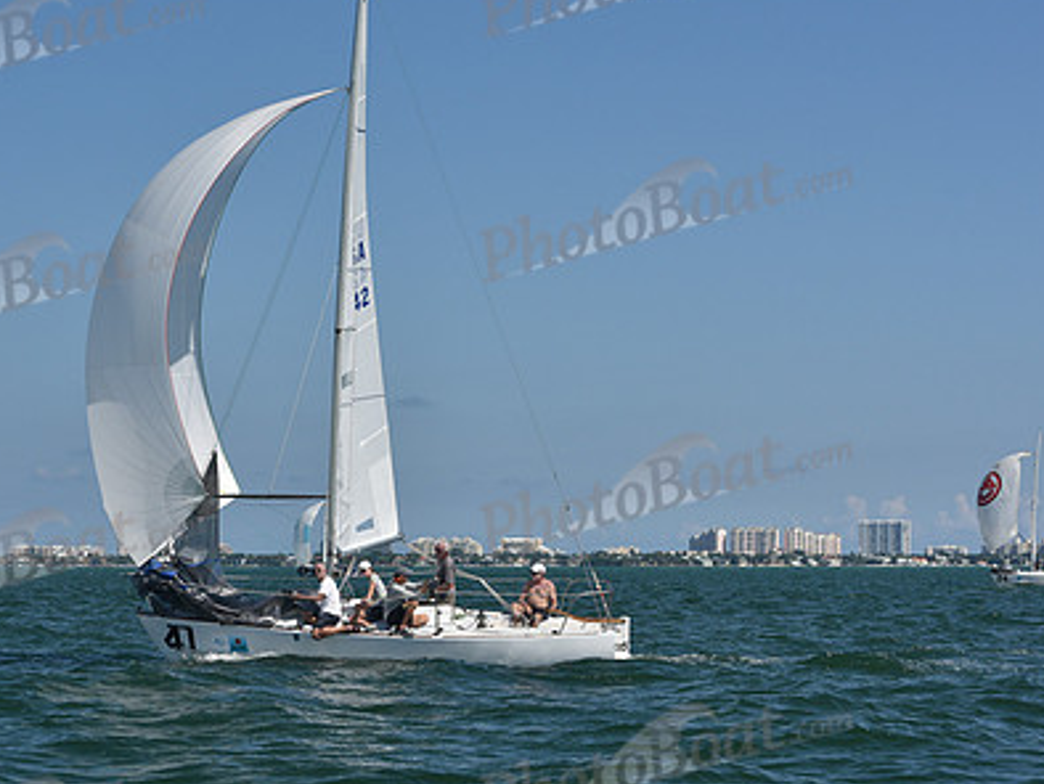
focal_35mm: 99
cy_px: 388
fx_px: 2988
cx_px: 344
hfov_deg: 19.8
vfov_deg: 15.0
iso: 250
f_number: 5.6
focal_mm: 70
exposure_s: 1/1250
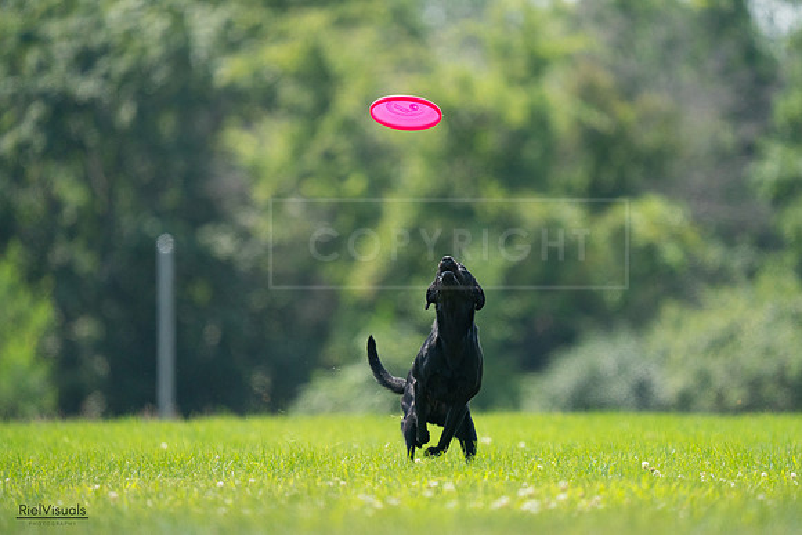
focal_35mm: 600
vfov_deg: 2.3
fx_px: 13369
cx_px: 401
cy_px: 268
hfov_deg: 3.4
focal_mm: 600
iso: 2000
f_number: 6.3
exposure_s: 1/4000
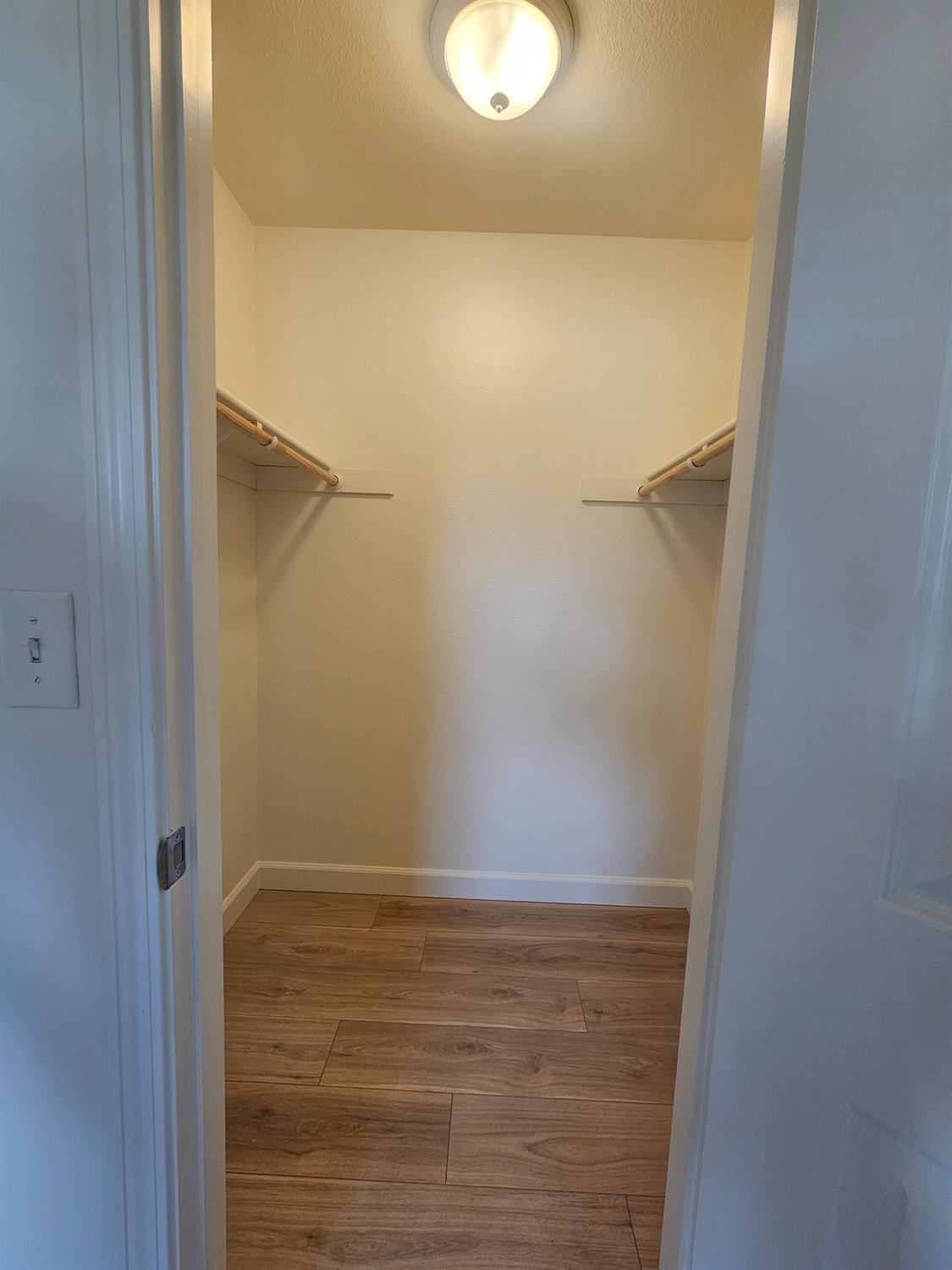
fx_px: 477
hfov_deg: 89.9
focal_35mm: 13
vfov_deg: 106.2
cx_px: 476
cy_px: 635
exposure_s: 1/60
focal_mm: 2.2
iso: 80
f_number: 2.2
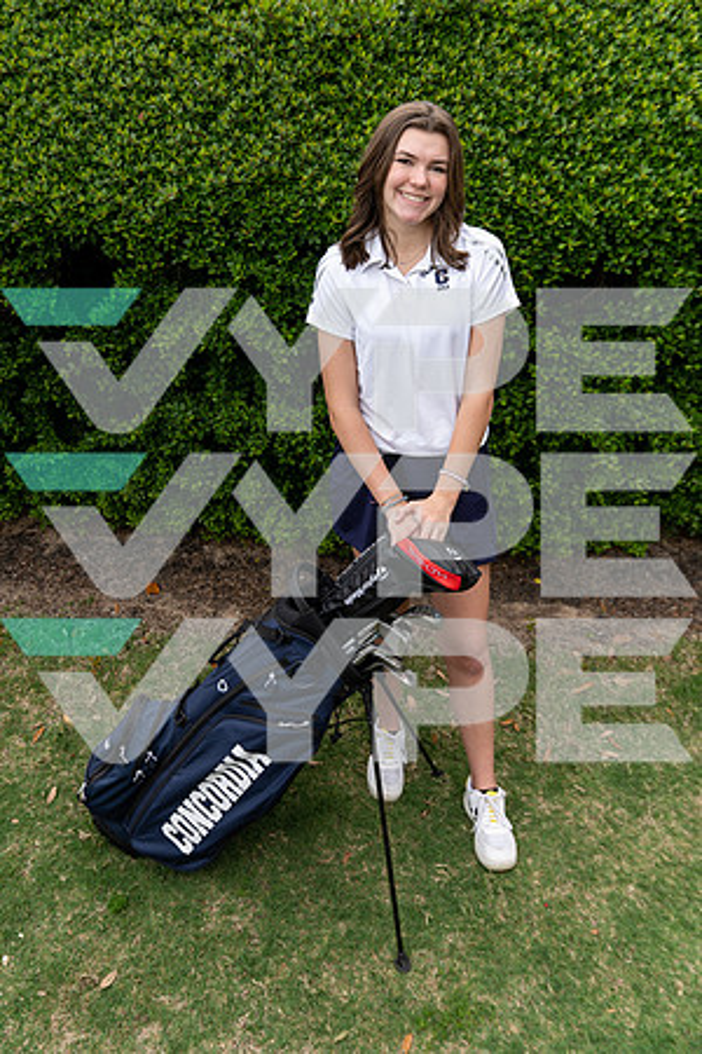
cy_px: 527
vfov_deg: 60.3
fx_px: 907
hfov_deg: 42.3
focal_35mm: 31
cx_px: 351
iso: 100
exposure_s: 1/250
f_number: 4
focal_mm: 31
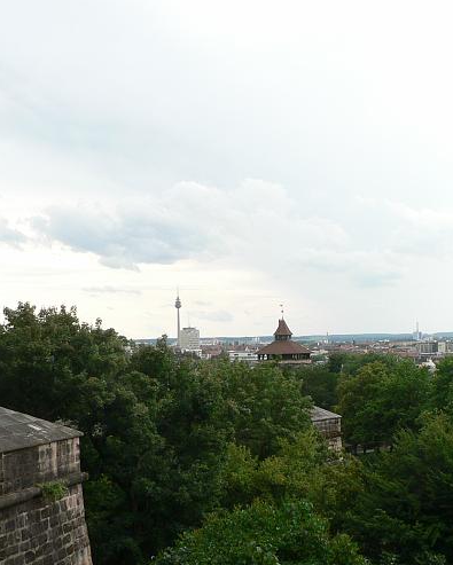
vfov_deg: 32.9
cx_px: 272
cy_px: 340
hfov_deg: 26.6
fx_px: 954
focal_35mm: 57
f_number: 4
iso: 80
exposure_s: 1/200
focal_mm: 6
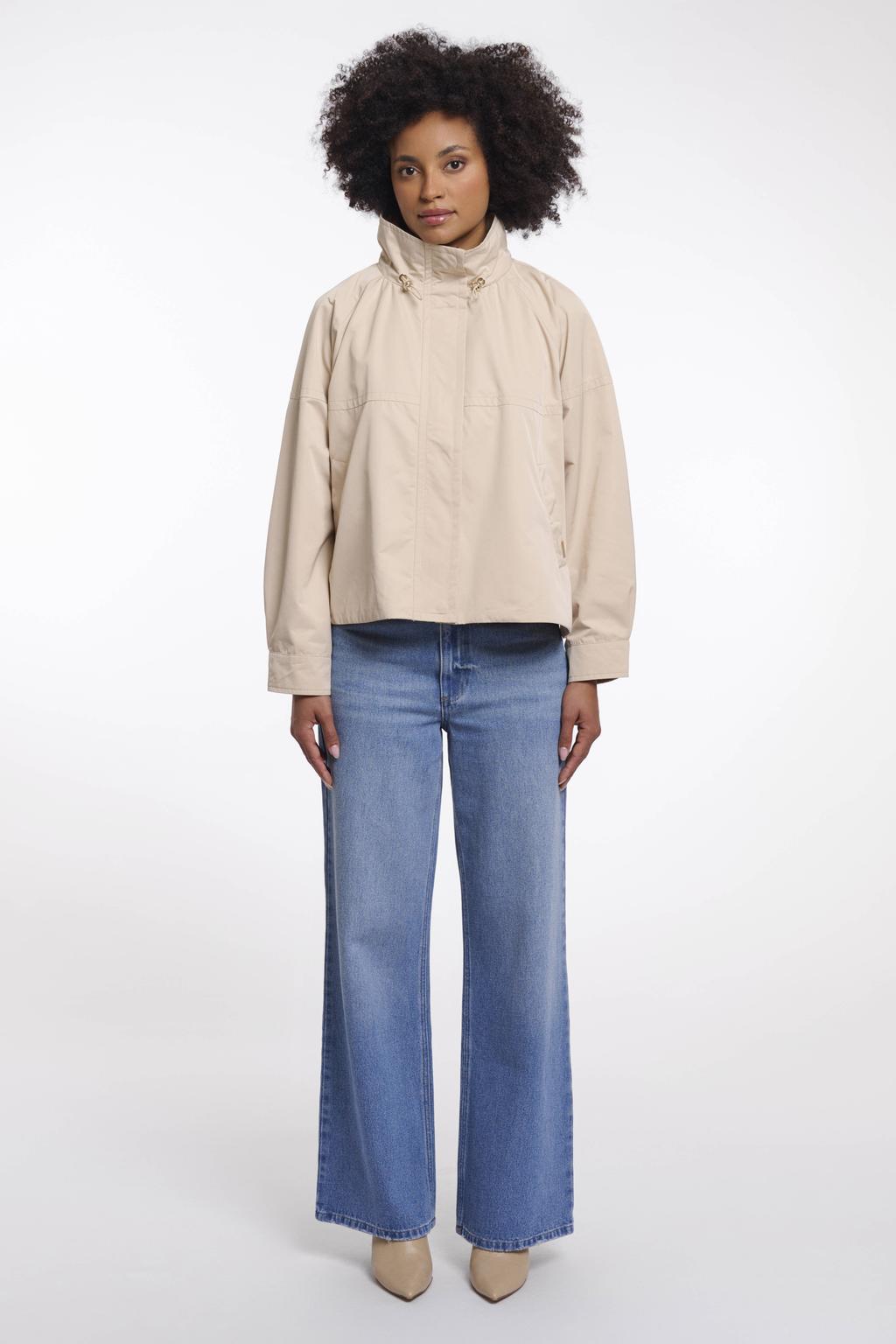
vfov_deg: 34.5
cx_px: 448
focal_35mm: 58
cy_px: 672
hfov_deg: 23.4
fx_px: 2165
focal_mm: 58
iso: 125
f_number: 8
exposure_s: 1/160
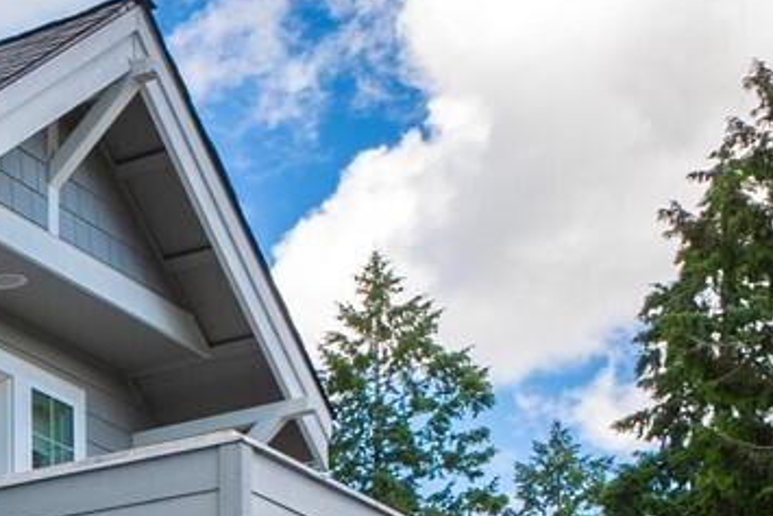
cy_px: 990
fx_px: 1847
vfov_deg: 13.8
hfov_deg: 19.9
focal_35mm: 86
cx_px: -445
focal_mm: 18
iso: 100
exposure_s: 1/60
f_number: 8
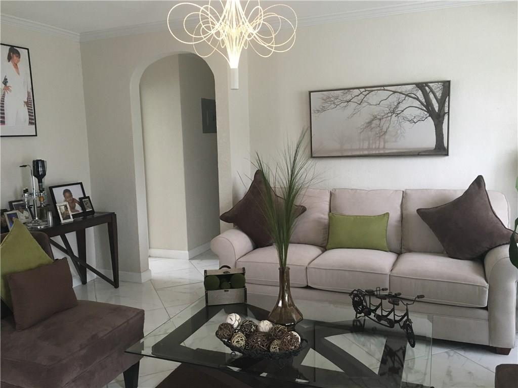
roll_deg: +2.1
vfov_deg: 48.2
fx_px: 434
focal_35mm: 29
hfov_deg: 61.7
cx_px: 259
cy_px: 194
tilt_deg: -5.7
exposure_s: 1/33
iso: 200
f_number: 2.2
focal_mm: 4.15
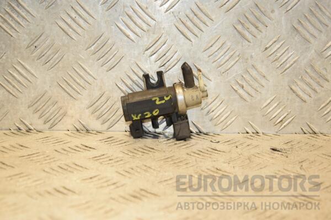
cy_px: 110
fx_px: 662
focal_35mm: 72
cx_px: 166
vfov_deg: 18.9
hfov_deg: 28.1
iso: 800
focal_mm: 48
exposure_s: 1/200
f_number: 6.3
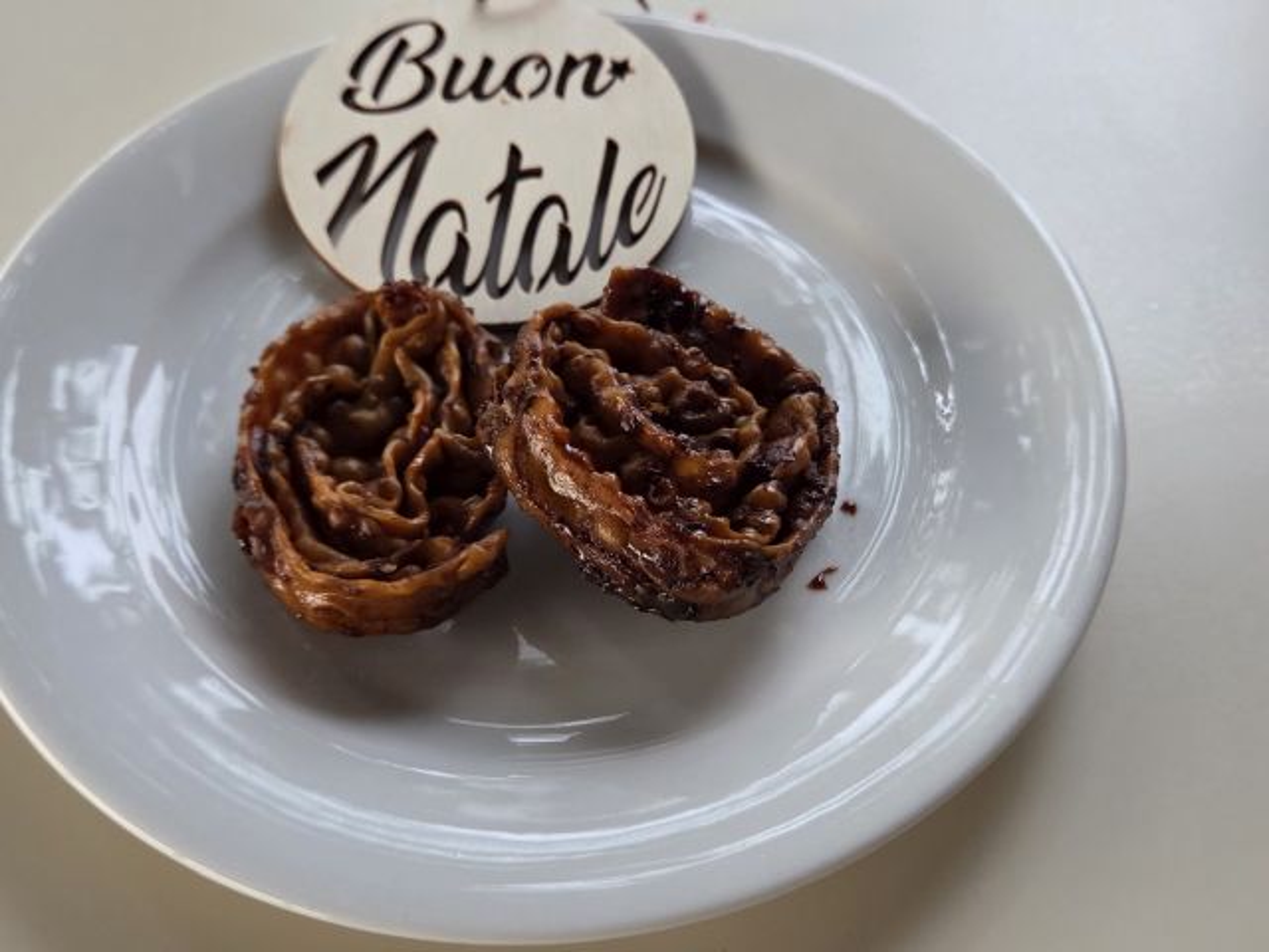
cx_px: 634
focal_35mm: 23
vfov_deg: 58.9
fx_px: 843
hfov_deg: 73.9
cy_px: 476
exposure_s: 1/100
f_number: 1.8
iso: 800
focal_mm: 5.4
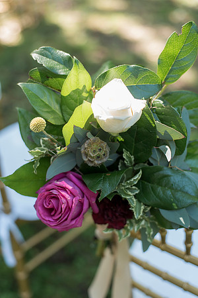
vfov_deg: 39.6
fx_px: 412
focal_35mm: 50
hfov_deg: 27.0
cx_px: 99
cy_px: 149
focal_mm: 50
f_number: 2.5
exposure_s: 1/250
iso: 400
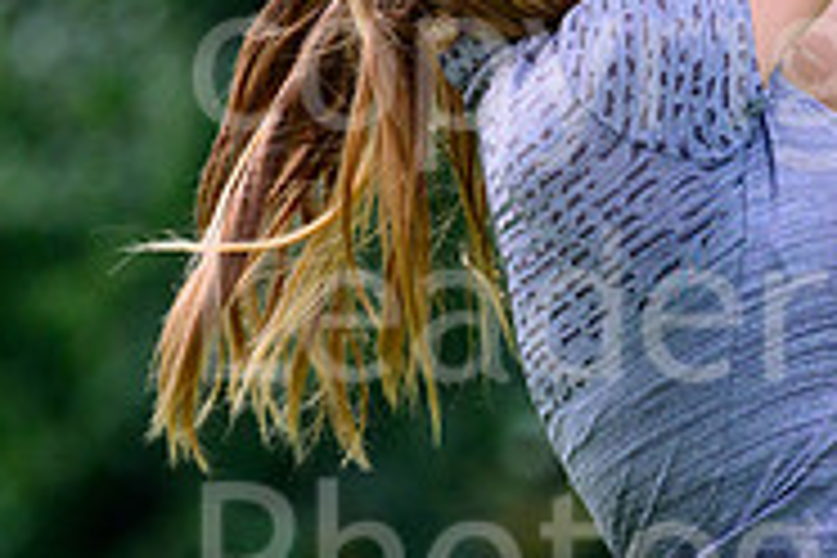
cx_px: 783
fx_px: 24620
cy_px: 349
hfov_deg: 1.9
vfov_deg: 1.3
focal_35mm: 1059
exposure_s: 1/1600
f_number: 5.6
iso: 1600
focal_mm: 340
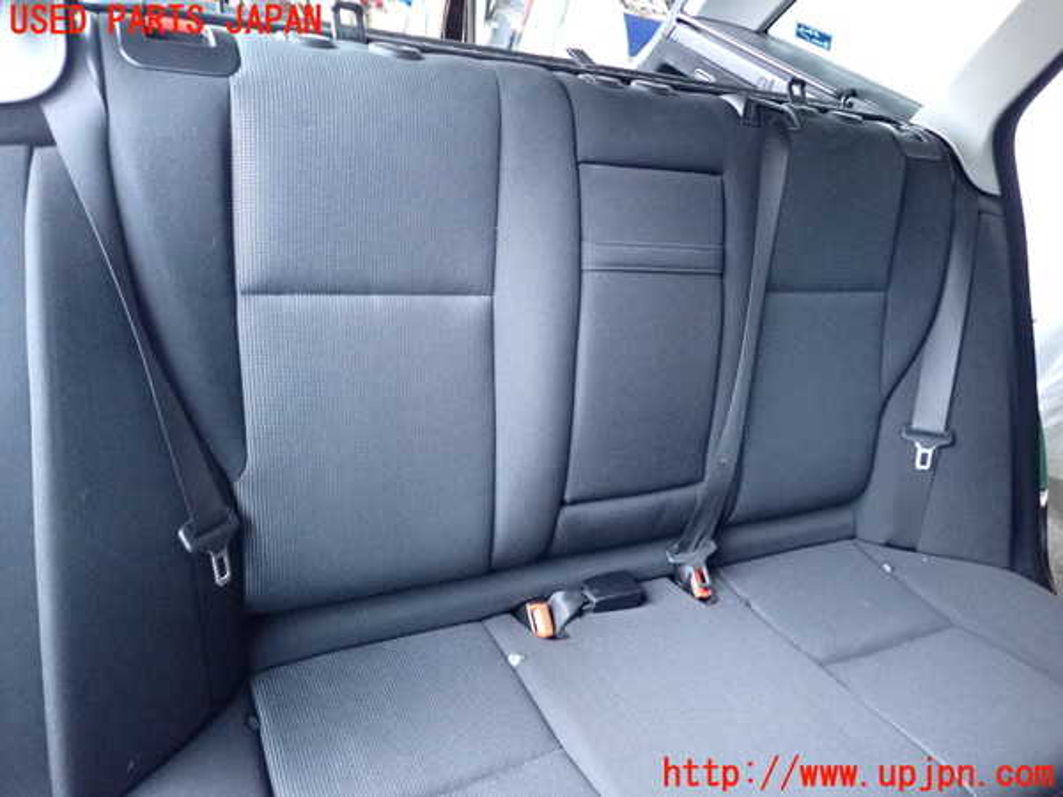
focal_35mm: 25
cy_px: 398
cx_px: 532
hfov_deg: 69.4
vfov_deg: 54.9
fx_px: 768
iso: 1600
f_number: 2
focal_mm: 4.5
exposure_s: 1/125
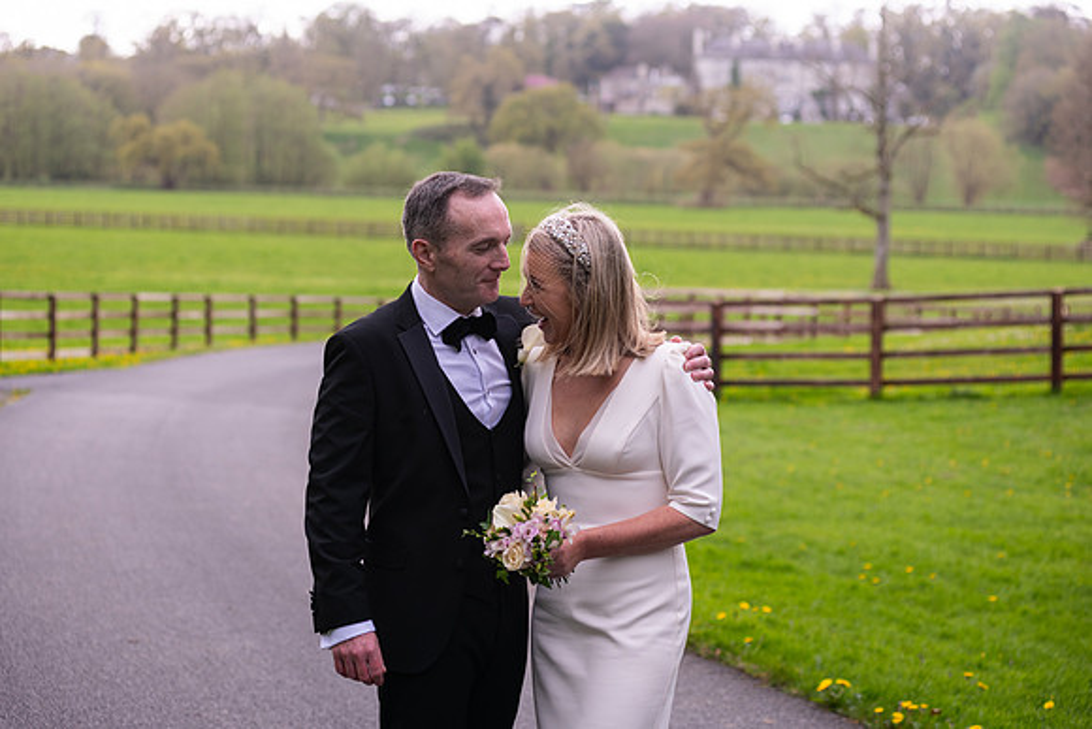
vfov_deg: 17.1
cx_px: 546
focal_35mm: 80
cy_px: 364
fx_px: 2427
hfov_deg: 25.4
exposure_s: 1/160
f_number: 3.5
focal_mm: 80
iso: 100
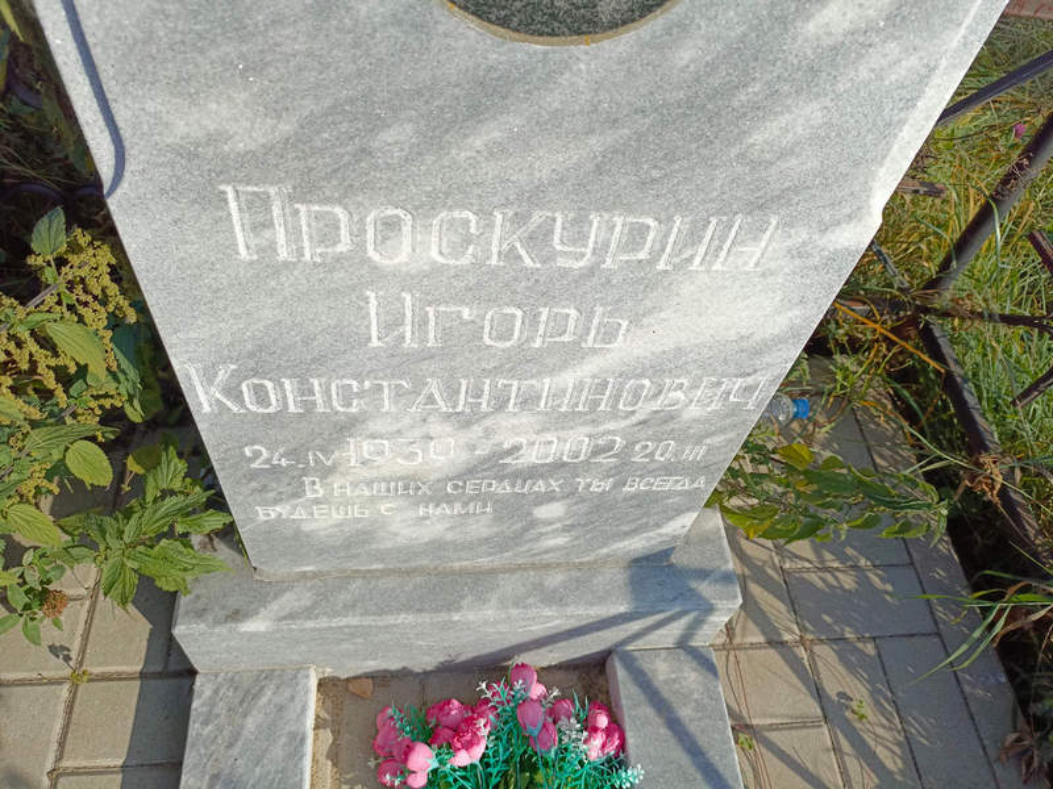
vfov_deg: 54.9
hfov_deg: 69.4
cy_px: 394
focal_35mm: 25
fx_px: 760
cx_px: 526
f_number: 1.69
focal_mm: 4.76
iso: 115
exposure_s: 1/1230
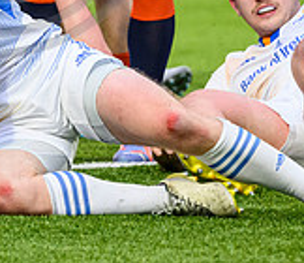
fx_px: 5813
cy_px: -130
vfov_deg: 2.6
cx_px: -163
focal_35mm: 626
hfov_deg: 3.0
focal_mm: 165
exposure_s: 1/1000
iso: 4000
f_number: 4
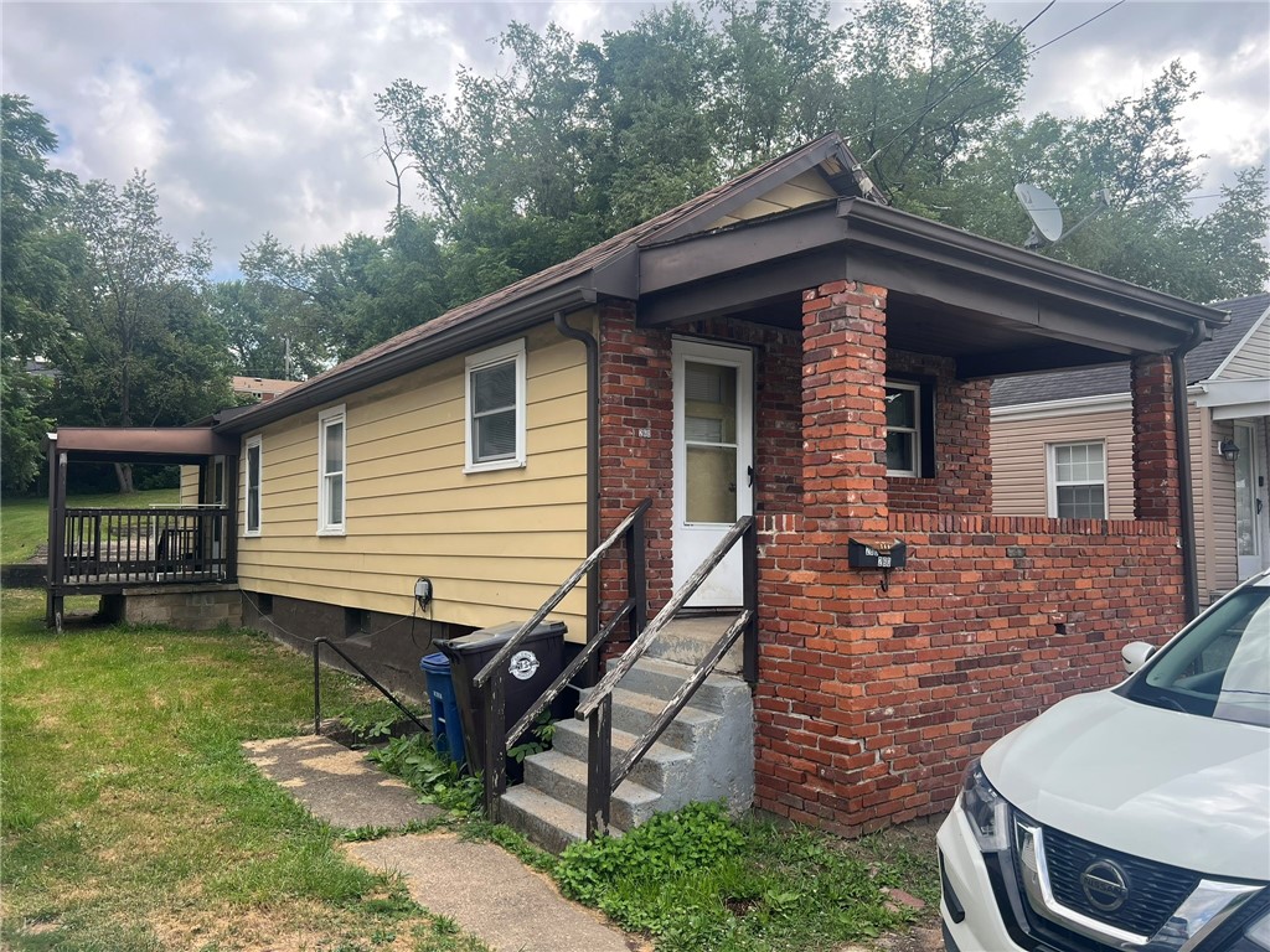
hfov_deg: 67.3
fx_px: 954
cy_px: 476
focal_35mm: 26
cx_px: 635
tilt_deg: +3.3
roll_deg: +0.1
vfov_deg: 53.1
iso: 50
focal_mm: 5.7
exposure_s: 1/1209
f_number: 1.5
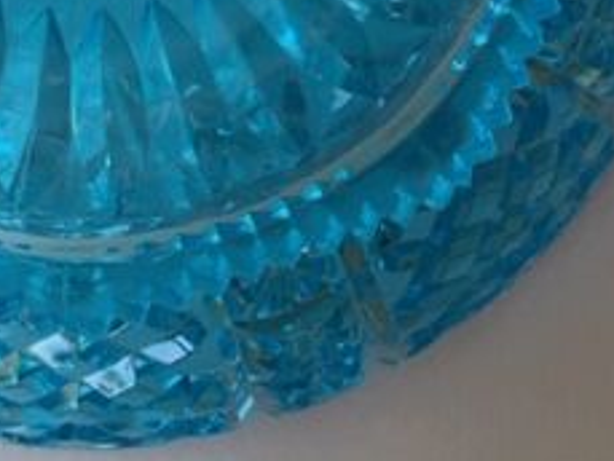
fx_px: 1437
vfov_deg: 17.0
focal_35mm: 81
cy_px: -172
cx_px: 64
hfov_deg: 23.5
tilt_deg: -88.4
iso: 32
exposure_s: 1/50
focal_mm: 4.15
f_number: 2.2
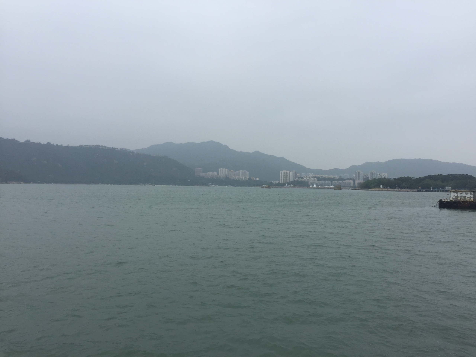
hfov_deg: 61.7
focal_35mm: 29
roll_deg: -2.2
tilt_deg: +1.9
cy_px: 178
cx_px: 238
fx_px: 399
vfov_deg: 48.2
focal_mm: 4.15
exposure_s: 1/824
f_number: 2.2
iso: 32
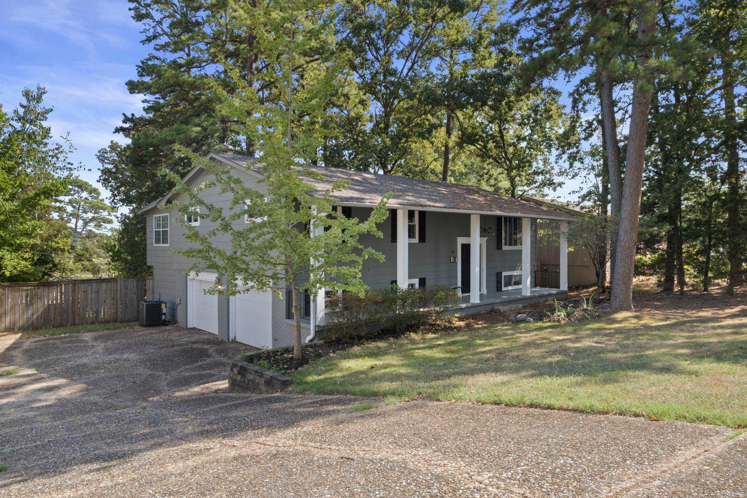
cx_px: 374
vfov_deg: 55.1
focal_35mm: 23
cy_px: 249
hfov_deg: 76.1
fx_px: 477
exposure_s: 1/40
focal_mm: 15.1
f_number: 11
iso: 400
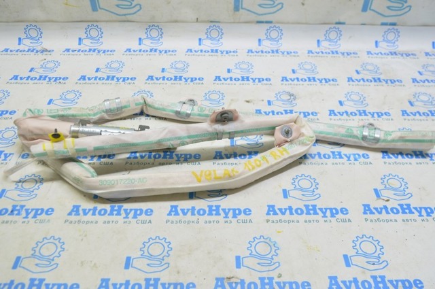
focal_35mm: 33
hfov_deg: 57.3
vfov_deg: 39.9
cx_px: 218
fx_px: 398
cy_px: 144
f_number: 5.6
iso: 400
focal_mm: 22
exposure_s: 1/20
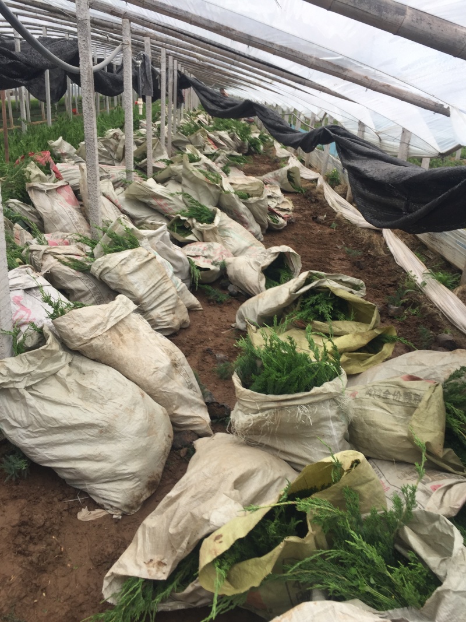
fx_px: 521
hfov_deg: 48.2
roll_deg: +0.3
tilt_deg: -22.5
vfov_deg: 61.7
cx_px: 233
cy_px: 311
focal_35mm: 29
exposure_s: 1/130
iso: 32
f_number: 2.2
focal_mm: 4.15
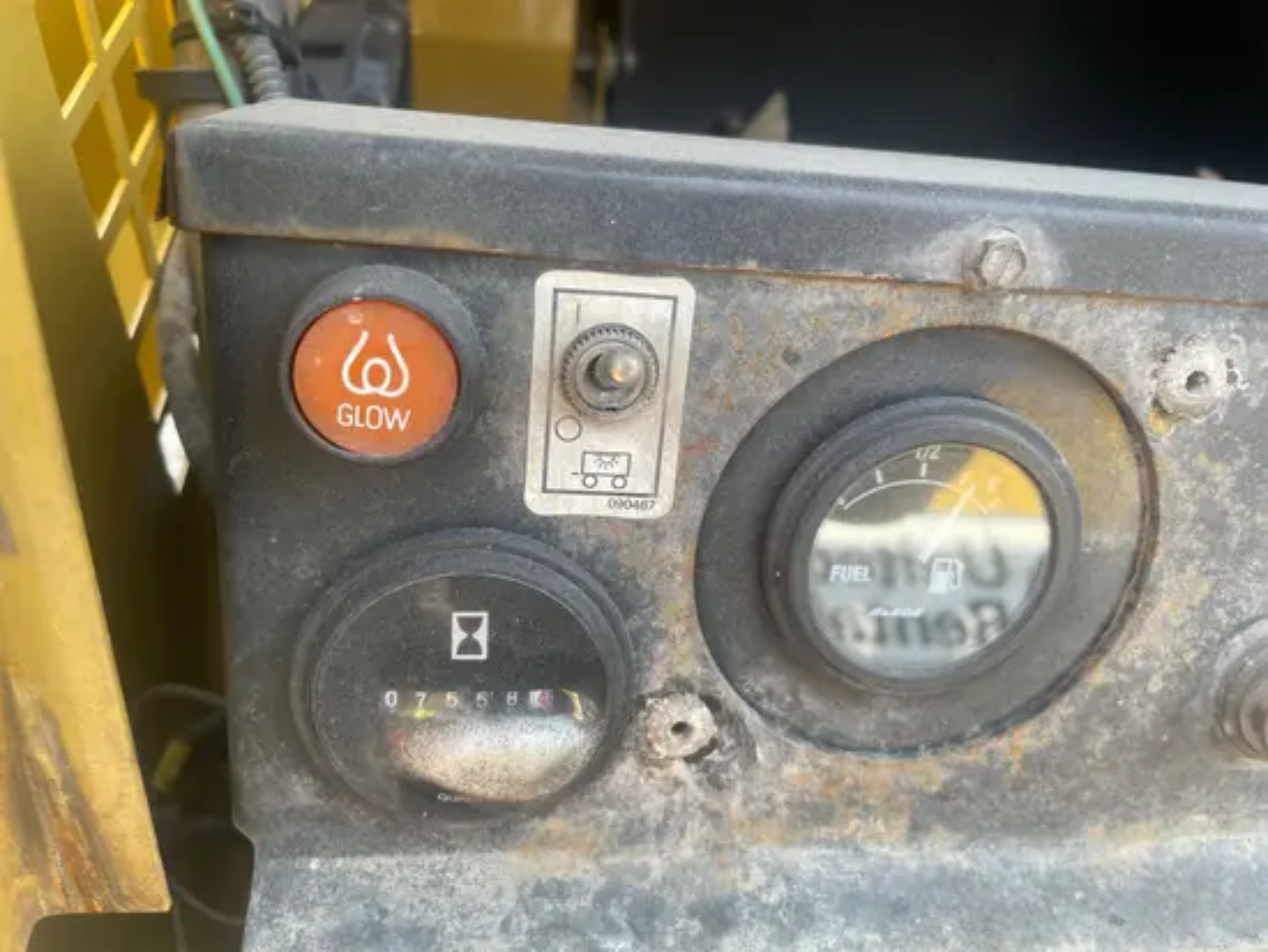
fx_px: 953
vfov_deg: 53.1
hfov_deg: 67.3
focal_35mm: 26
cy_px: 476
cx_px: 634
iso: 40
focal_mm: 4.2
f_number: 1.6
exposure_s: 1/121
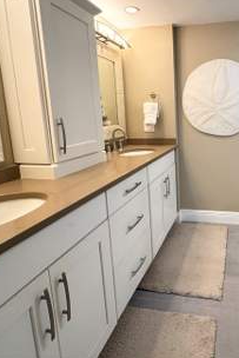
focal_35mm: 23
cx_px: 192
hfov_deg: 51.6
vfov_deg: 75.5
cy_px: 148
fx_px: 229
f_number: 2.2
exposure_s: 1/120
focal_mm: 2.22
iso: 250
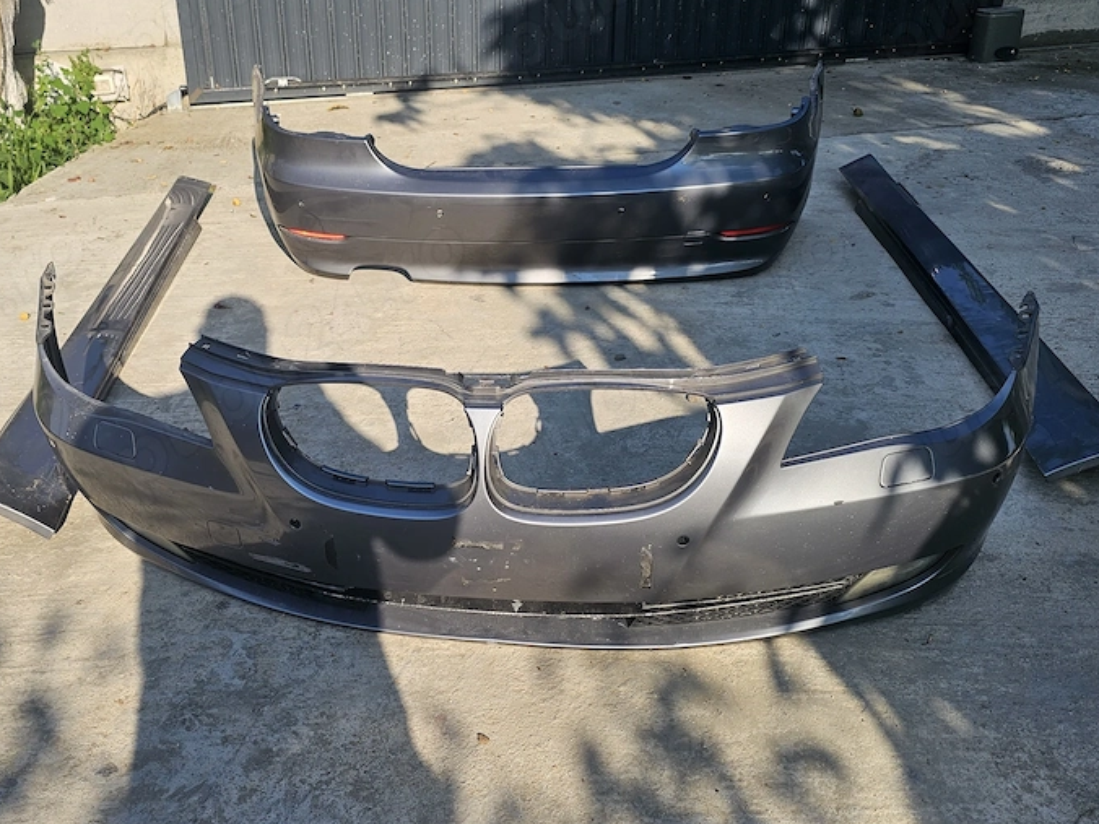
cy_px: 385
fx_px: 1079
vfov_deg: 41.8
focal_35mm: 34
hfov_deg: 53.8
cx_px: 480
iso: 10
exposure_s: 1/556
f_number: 1.7
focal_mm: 6.3
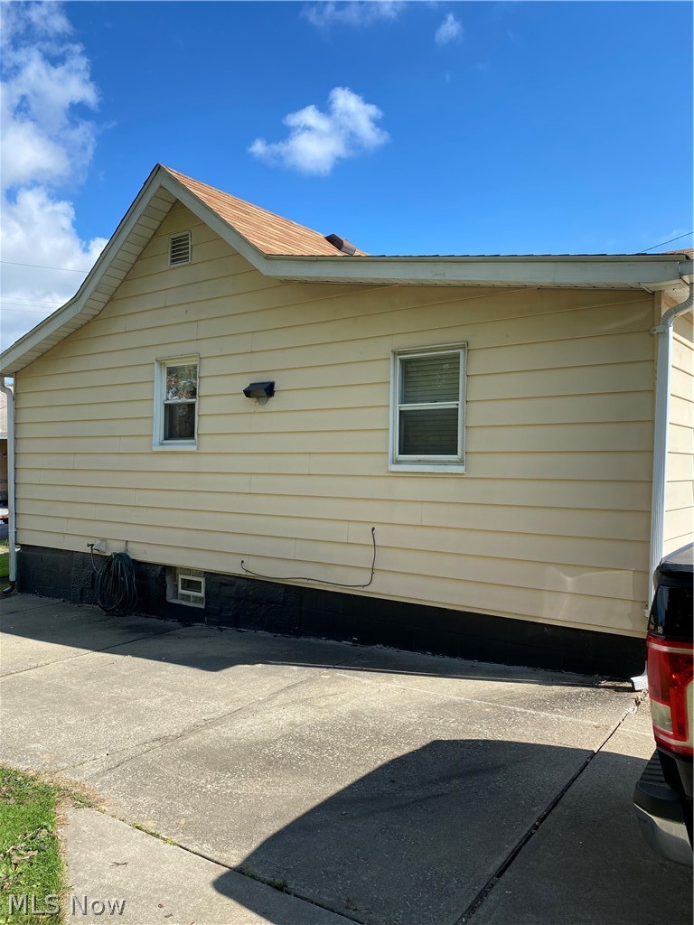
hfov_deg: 53.1
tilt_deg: +1.2
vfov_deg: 67.3
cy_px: 462
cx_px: 347
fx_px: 695
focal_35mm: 26
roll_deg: -1.1
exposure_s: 1/1412
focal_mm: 4.25
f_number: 1.8
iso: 32
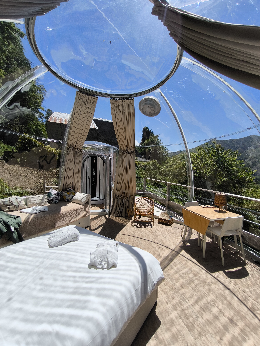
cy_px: 173
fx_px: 150
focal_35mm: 15
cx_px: 130
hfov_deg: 81.7
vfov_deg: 98.2
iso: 50
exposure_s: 1/3213
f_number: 2.2
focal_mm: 1.91
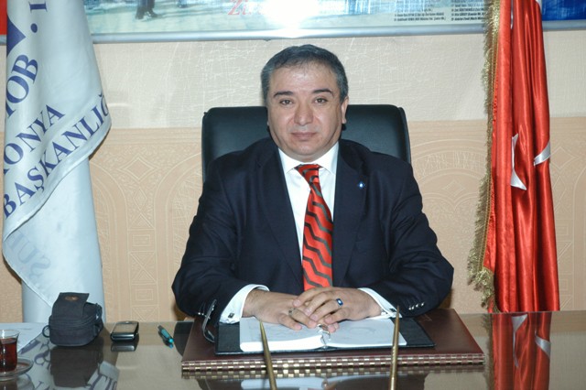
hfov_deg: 28.1
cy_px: 195
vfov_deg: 18.9
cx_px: 293
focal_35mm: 72
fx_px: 1171
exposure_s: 1/60
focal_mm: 48
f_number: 7.1
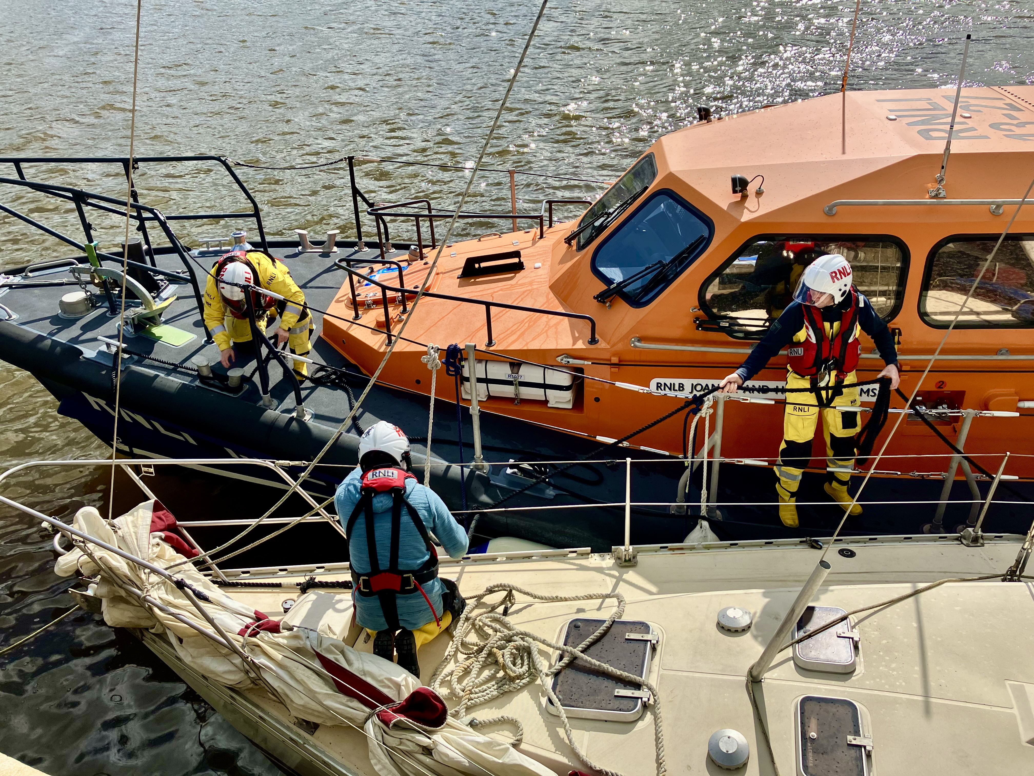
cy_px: 388
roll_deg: +1.8
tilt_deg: -30.6
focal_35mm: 28
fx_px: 836
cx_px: 517
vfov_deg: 49.7
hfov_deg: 63.4
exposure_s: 1/2088
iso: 32
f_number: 1.8
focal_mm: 3.99
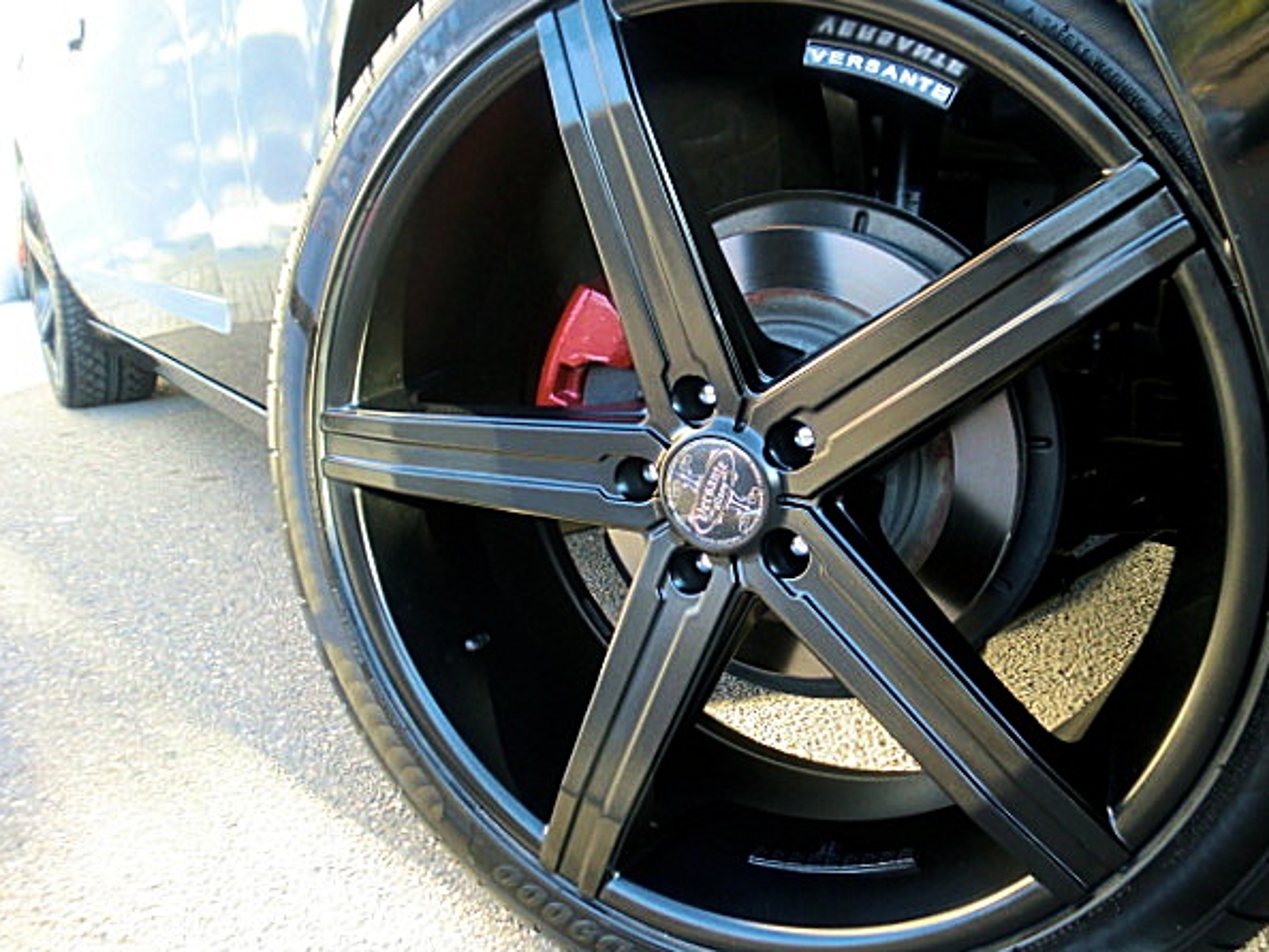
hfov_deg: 63.4
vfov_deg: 49.7
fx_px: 1027
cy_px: 442
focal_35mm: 28
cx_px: 664
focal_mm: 4.65
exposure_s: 1/60
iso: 125
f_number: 2.6
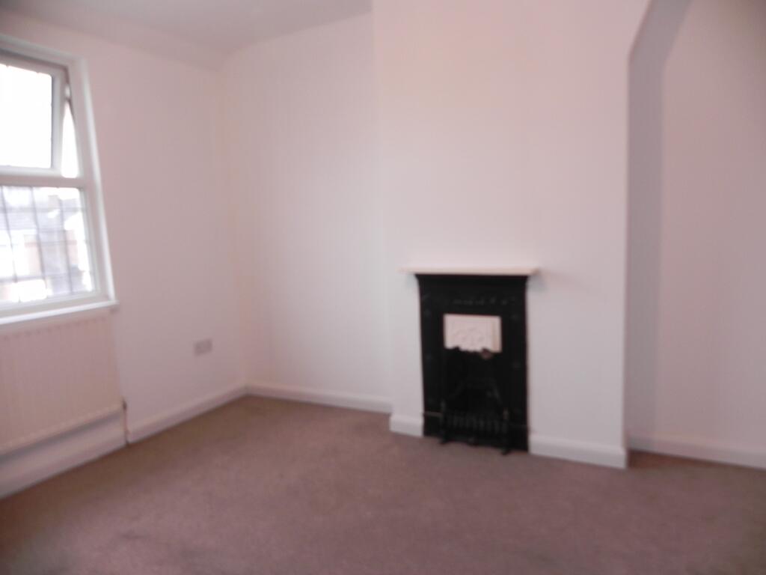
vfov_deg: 53.1
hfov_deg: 67.3
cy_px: 288
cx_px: 383
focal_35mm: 26
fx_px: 575
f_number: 2.8
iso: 160
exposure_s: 1/33.1
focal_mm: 4.6
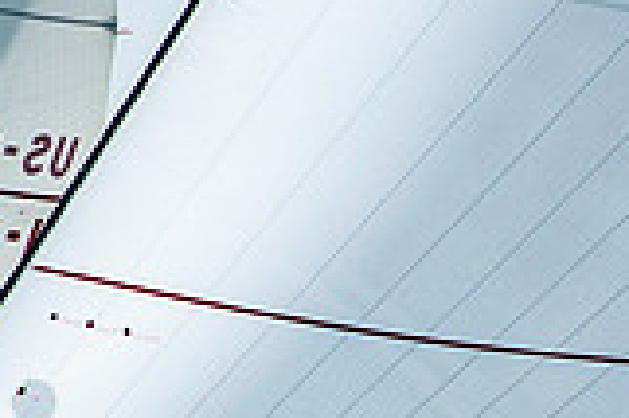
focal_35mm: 722
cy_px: 672
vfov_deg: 1.9
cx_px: 832
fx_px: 12602
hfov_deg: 2.9
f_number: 5
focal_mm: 200
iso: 320
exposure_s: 1/3200
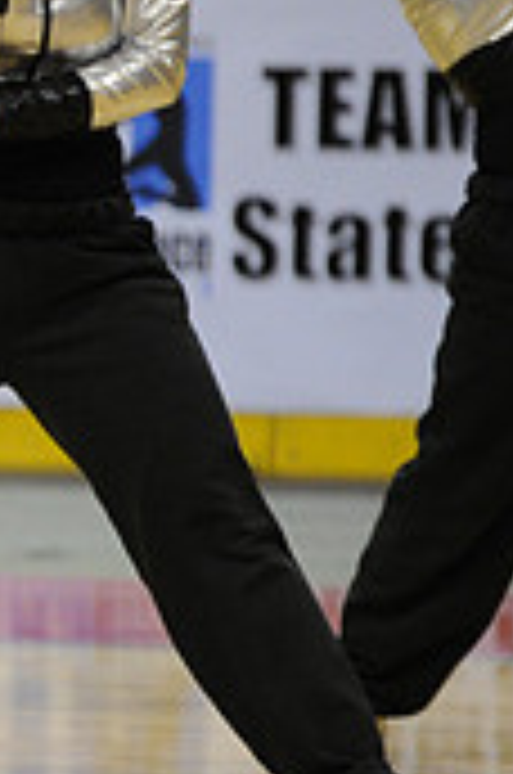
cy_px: 324
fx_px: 14507
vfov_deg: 3.1
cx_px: -760
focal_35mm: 676
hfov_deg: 2.0
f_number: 3.2
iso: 5000
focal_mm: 200
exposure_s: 1/640
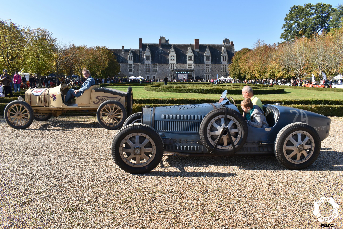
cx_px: 172
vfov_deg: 47.9
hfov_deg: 67.4
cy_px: 114
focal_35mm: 27
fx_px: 257
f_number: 10
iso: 100
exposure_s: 1/100
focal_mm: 18
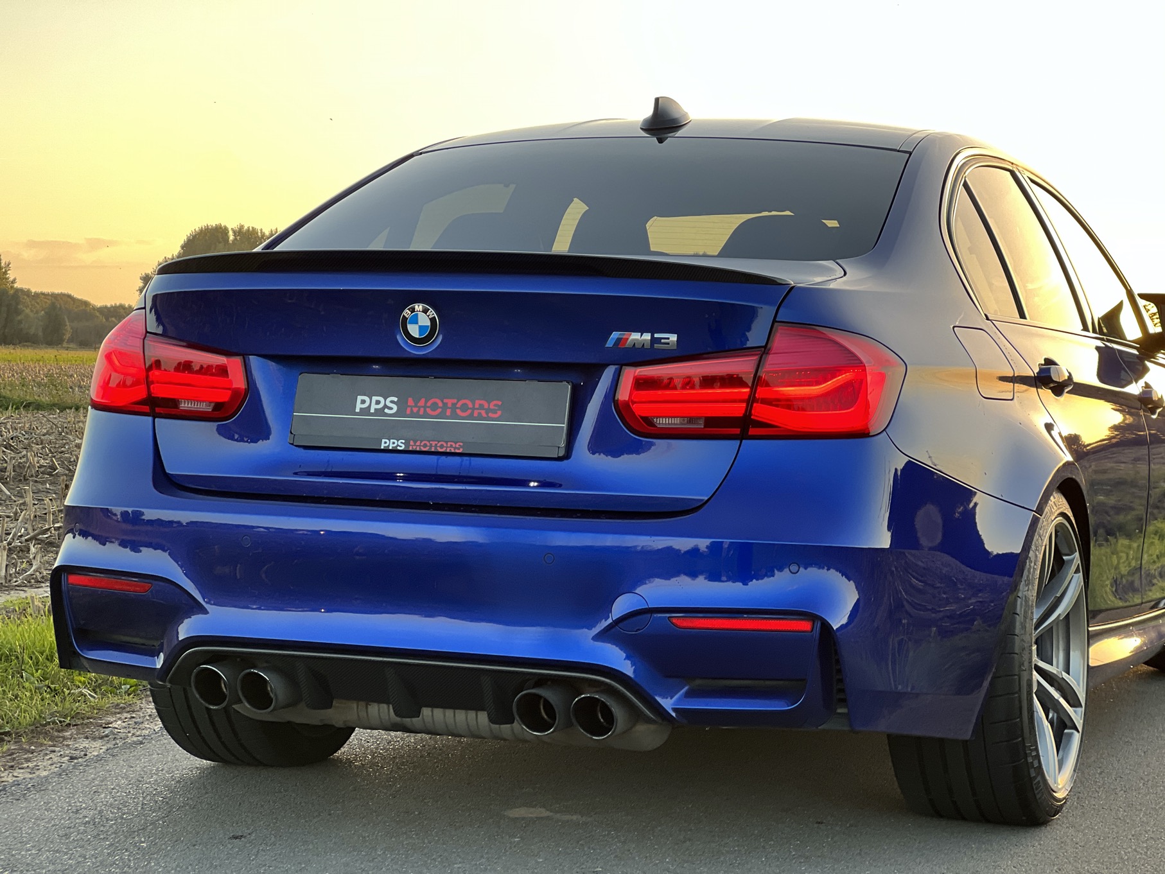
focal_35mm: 77
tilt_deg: -1.2
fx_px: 2592
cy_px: 437
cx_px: 582
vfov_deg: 19.1
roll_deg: -0.7
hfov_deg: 25.3
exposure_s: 1/121
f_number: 2.8
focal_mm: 9
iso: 64
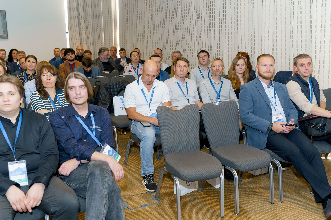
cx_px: 166
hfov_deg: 54.4
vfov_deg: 37.9
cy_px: 110
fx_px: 322
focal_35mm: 35
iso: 2000
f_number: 4.5
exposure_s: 1/125
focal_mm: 35
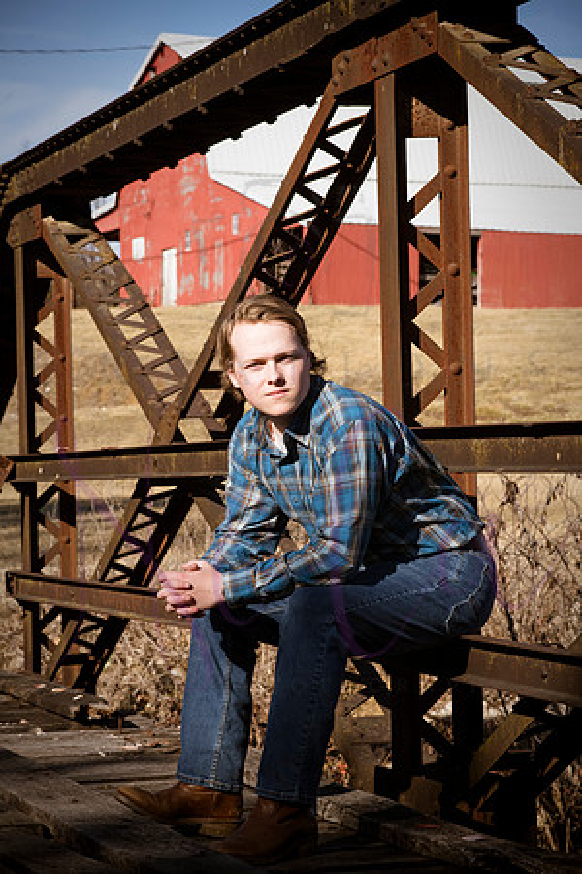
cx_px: 291
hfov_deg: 12.2
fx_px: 2716
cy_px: 437
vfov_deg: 18.3
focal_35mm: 112
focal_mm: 112
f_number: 16
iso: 800
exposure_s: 1/800
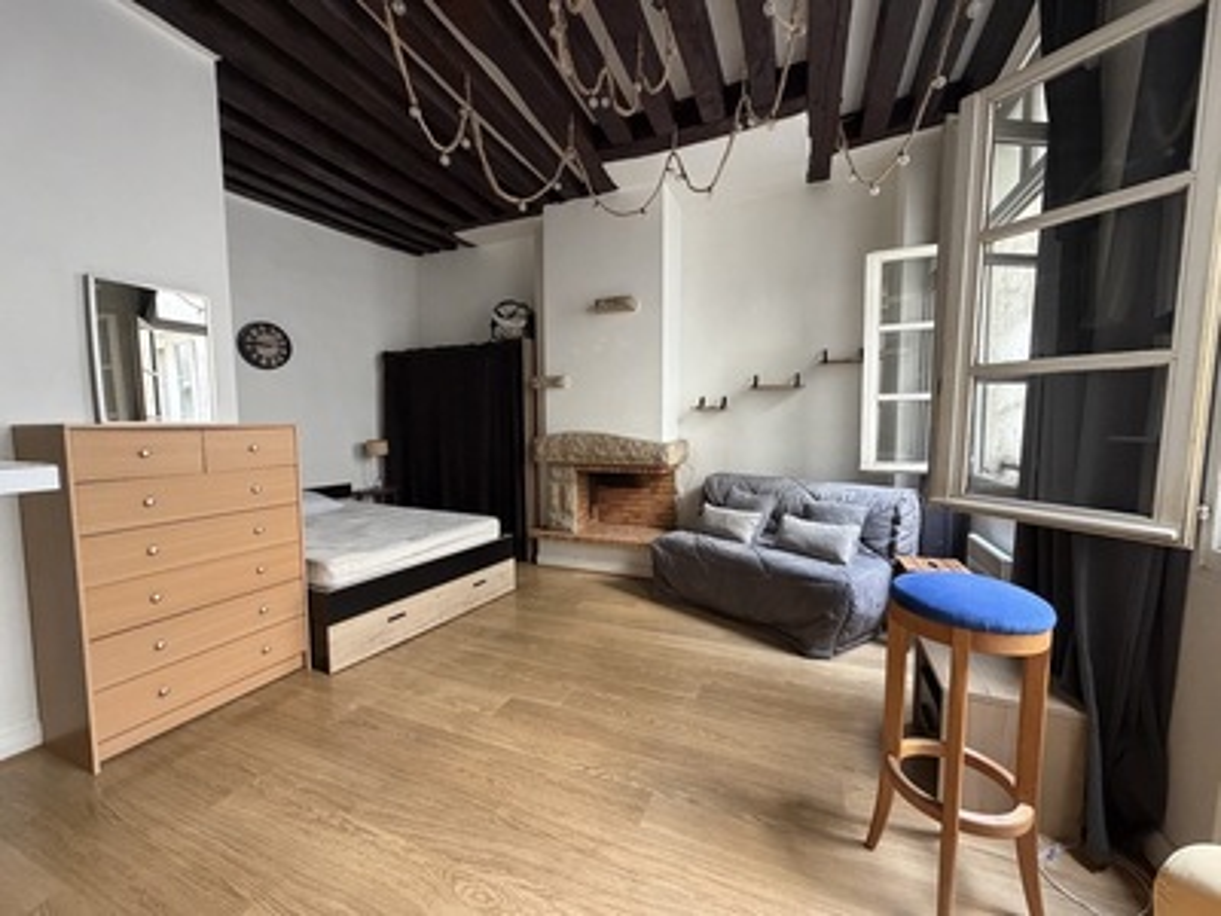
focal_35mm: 14
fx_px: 494
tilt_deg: -3.4
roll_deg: +0.4
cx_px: 610
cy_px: 458
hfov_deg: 102.1
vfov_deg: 85.7
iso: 400
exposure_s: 1/60
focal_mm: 2.22
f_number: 2.2
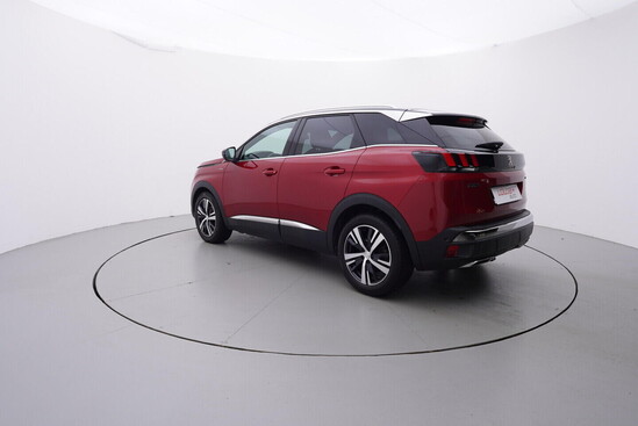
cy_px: 213
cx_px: 319
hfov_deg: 77.3
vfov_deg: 56.2
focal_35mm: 22
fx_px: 399
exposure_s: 1/80
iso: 200
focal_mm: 15
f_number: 5
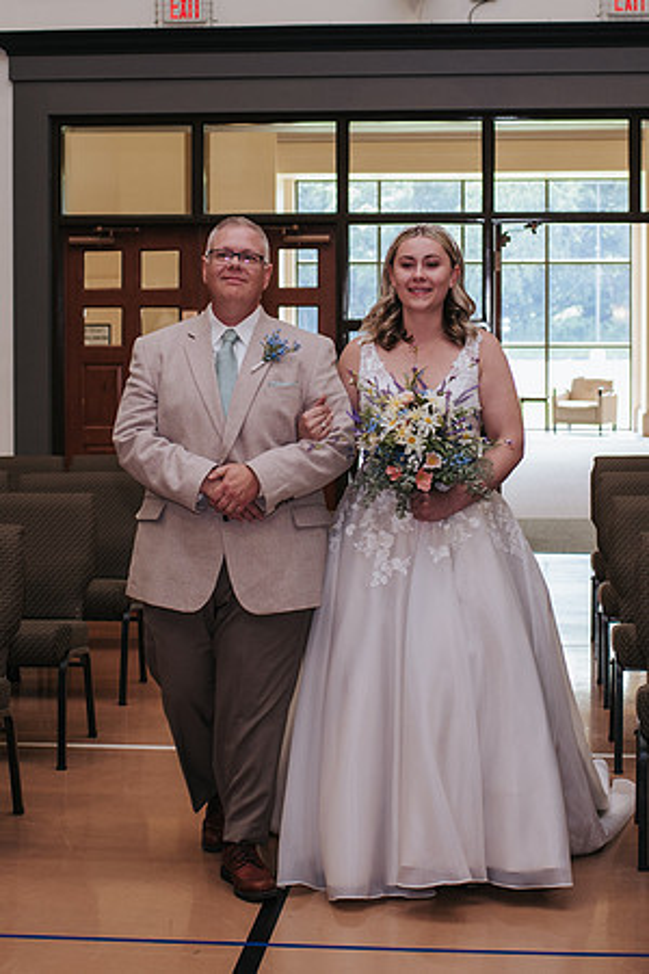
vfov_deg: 27.1
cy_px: 367
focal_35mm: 75
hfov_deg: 18.3
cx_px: 325
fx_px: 2015
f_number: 3.2
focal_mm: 35
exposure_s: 1/200
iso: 560
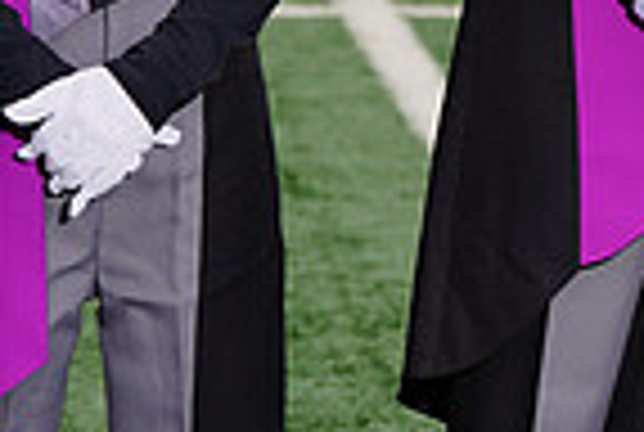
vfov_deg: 2.6
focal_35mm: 526
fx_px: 9429
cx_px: 833
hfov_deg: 3.9
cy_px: -358
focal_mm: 130
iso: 200
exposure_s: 1/200
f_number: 6.3
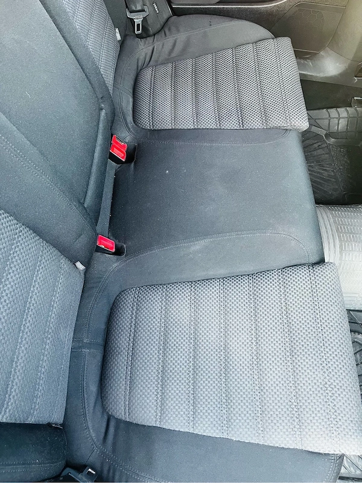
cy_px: 242
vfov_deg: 67.3
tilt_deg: -58.7
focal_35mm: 26
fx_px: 363
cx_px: 181
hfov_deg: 53.1
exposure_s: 1/60
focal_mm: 5.1
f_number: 1.6
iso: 320
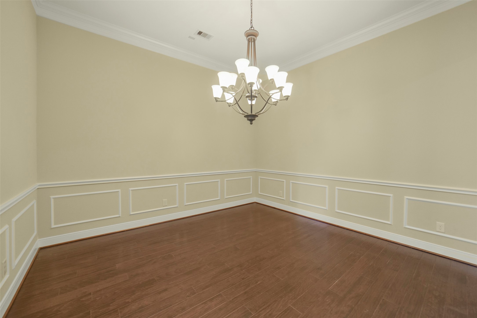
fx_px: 186
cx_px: 238
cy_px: 159
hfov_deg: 104.2
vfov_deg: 81.2
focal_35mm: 14
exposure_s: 1/20
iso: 500
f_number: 5
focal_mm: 14
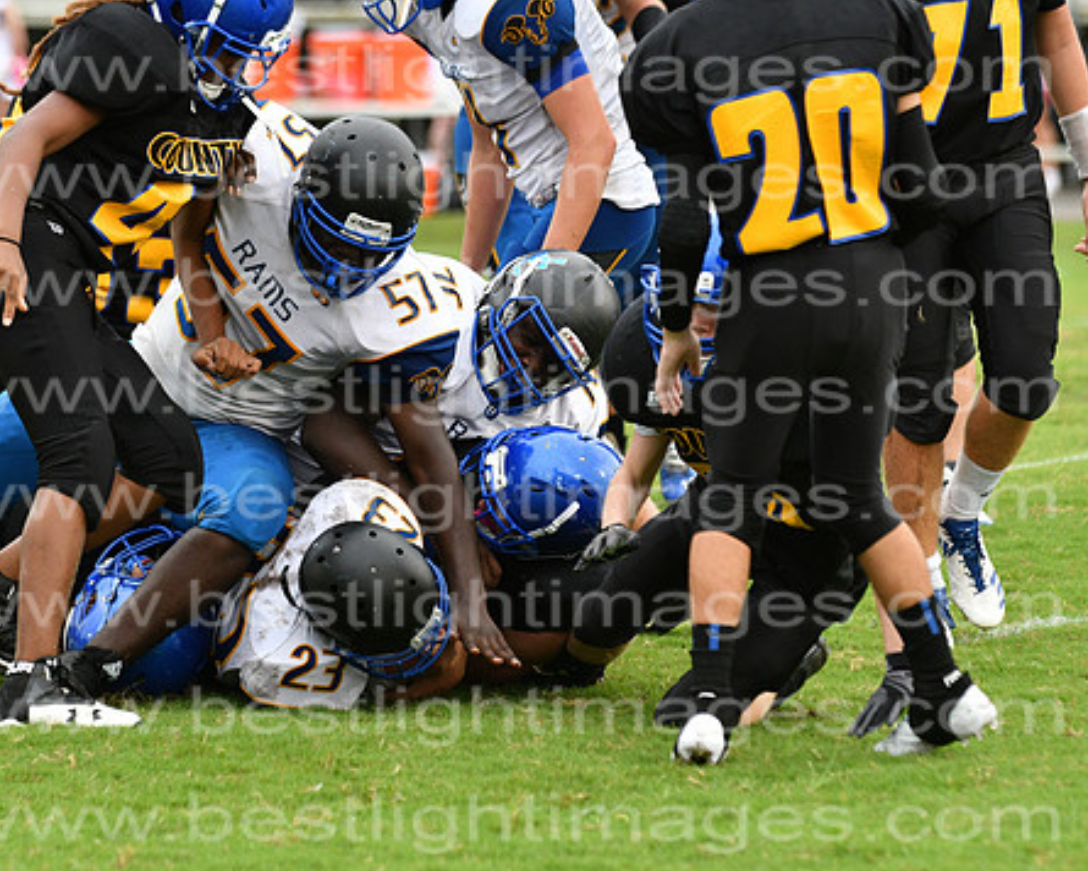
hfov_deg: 7.5
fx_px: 8276
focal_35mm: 257
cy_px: 449
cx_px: 509
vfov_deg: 6.0
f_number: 3.5
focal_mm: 140
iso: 800
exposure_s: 1/1600
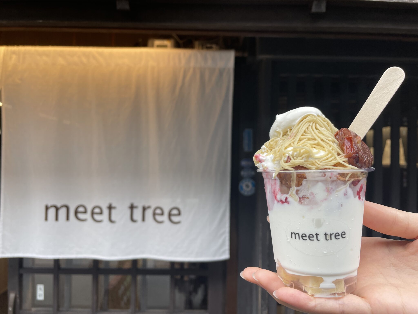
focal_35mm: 26
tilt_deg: +0.8
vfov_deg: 53.1
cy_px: 157
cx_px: 209
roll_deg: -0.7
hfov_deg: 67.3
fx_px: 314
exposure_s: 1/262
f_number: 1.6
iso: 32
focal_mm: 4.2
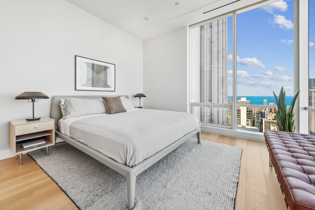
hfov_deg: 104.2
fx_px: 123
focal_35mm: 14
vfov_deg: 81.3
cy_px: 105
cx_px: 158
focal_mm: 14
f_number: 9
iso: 100
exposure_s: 1/3.33
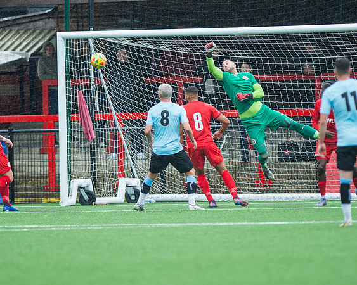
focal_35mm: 554
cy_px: 153
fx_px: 5849
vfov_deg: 2.8
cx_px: 176
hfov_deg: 3.5
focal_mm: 300
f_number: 2.8
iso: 400
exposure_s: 1/1250
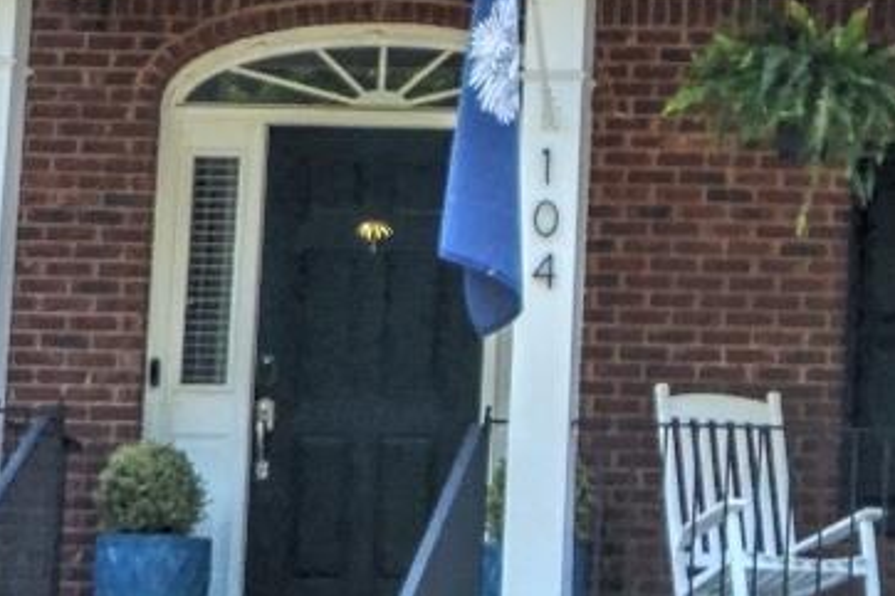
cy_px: -72
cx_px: 1402
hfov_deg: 10.4
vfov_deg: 7.1
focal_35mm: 191
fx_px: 4746
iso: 100
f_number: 7.1
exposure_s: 1/200
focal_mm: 20
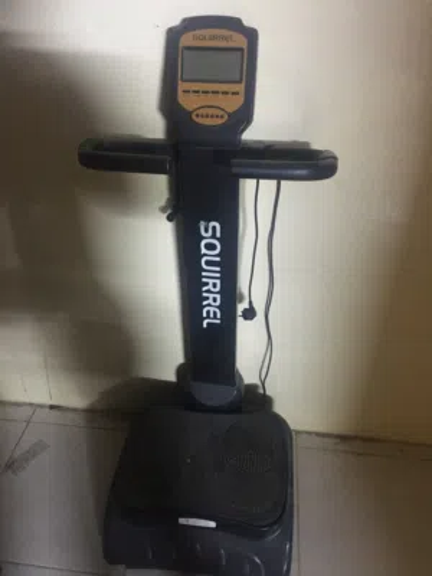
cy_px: 288
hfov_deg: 48.2
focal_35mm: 29
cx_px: 216
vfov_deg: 61.7
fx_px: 483
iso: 320
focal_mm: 4.15
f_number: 2.2
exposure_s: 1/17
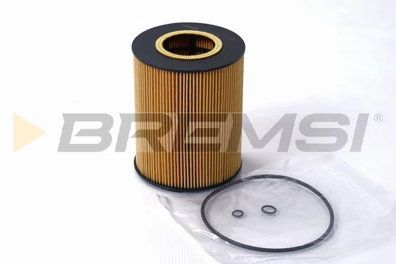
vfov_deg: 25.5
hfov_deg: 37.5
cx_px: 198
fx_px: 583
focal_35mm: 53
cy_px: 132
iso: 50
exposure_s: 1/60
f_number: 11
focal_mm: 53
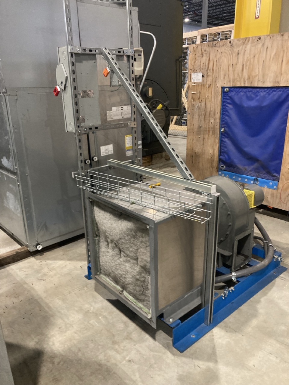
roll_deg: +0.3
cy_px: 192
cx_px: 144
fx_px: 312
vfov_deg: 63.4
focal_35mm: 28
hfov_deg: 49.7
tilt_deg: -18.2
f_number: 1.8
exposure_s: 1/38
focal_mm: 3.99
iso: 400
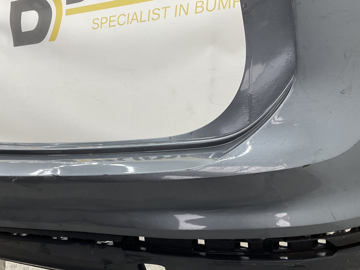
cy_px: 184
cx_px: 132
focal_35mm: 40
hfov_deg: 46.3
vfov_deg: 35.5
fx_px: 416
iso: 32
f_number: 1.8
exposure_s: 1/120
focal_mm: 3
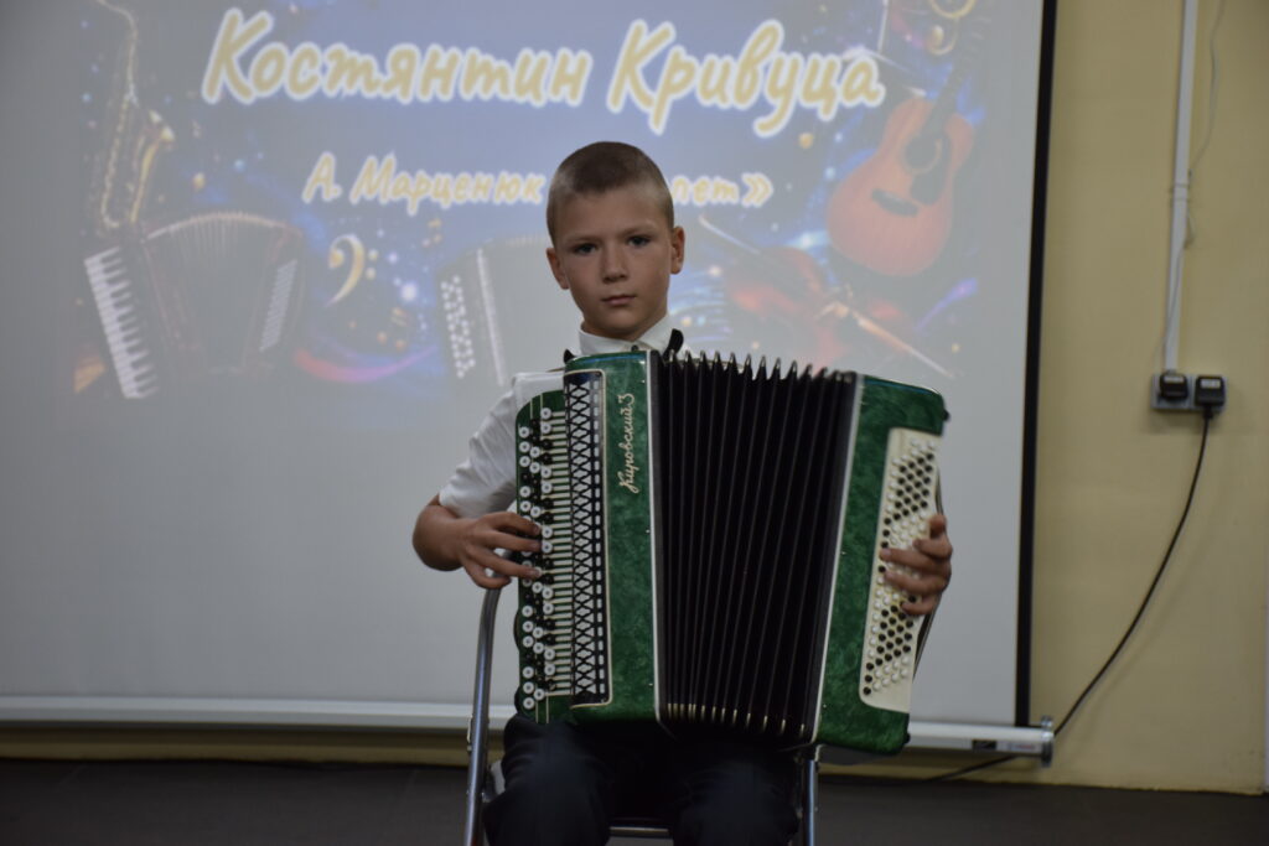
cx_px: 634
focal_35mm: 90
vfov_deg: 15.2
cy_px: 423
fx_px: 3173
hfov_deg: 22.6
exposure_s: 1/60
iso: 560
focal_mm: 60
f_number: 5
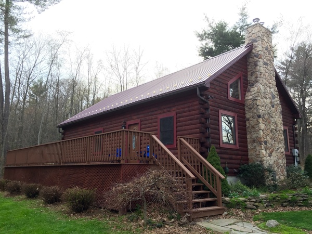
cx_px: 156
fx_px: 261
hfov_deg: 61.7
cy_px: 117
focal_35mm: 29
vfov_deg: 48.2
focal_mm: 4.15
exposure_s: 1/60
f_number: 2.2
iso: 32
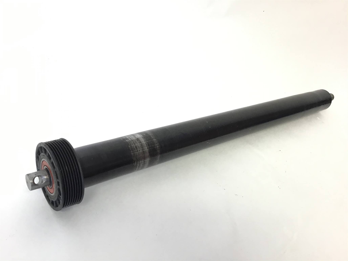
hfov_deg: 58.4
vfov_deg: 45.4
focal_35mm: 31
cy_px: 130
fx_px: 312
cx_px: 174
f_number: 2.4
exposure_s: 1/33
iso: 32
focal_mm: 3.3
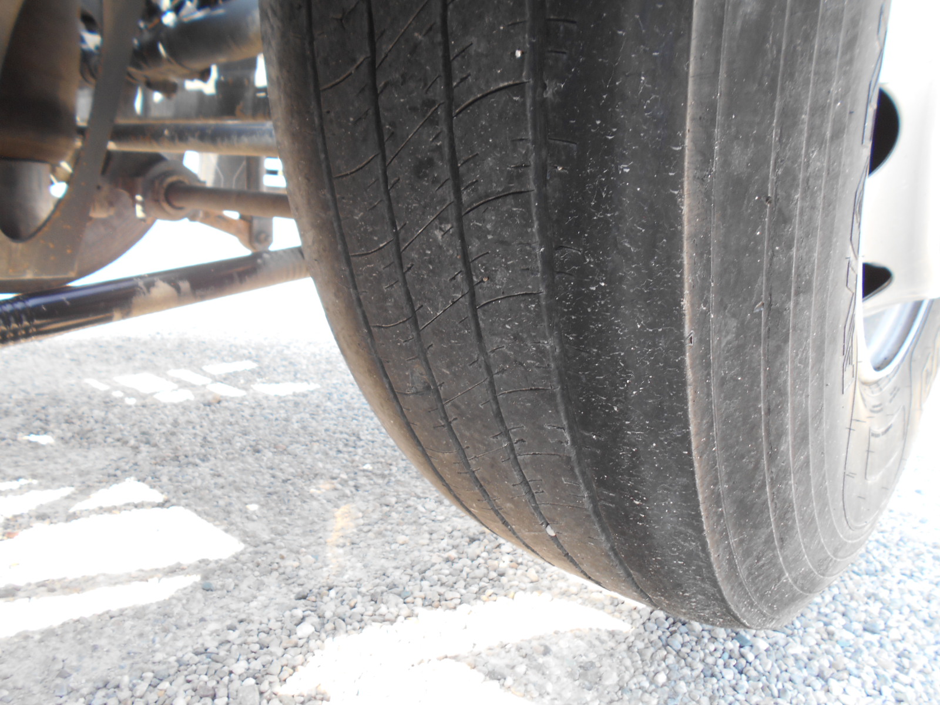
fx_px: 706
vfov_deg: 53.1
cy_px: 352
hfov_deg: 67.3
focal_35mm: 26
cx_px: 470
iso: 80
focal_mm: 4.6
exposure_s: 1/50
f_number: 3.2
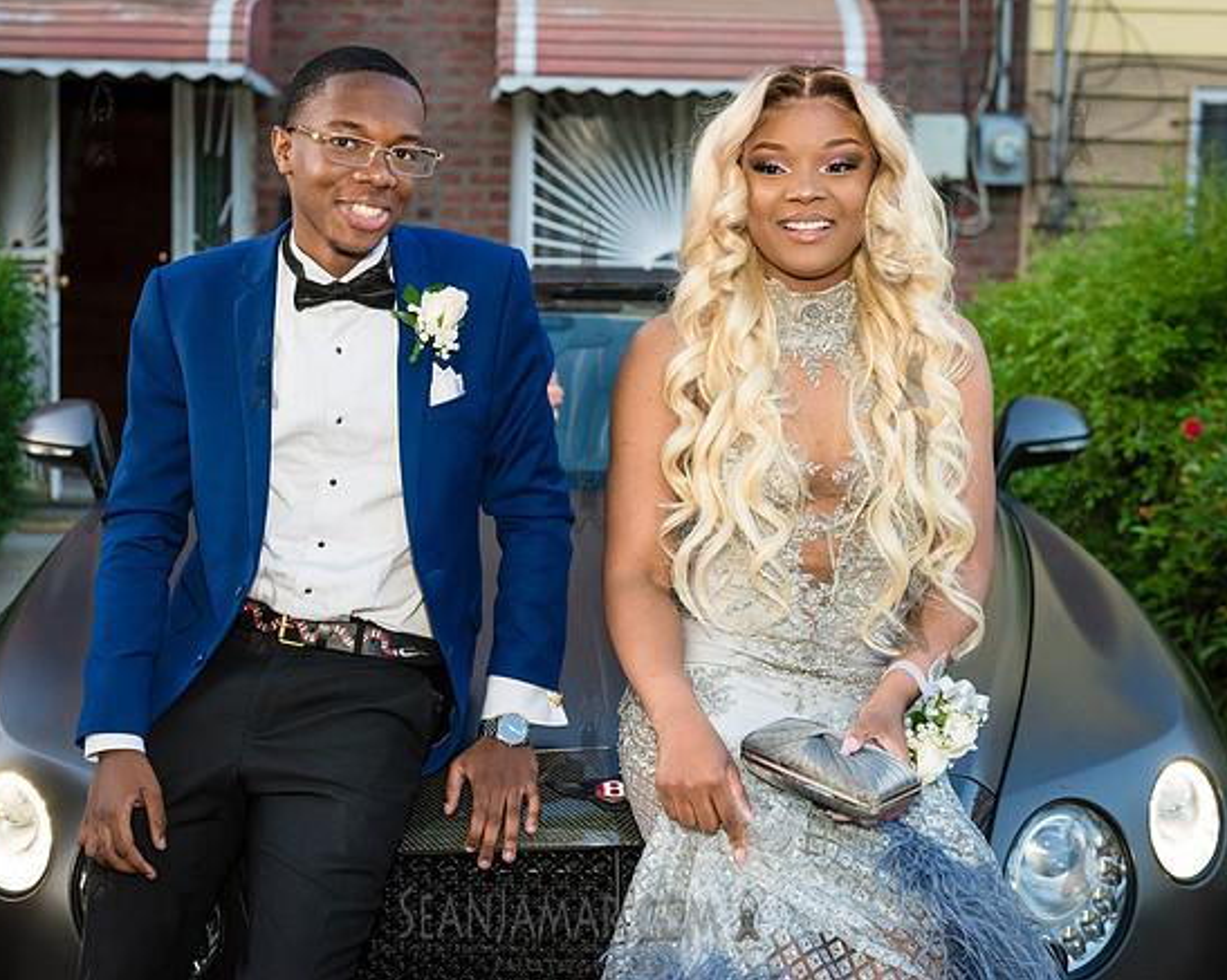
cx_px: 498
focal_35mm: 57
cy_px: 489
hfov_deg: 32.9
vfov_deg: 26.7
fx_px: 2069
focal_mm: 50
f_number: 4.5
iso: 2000
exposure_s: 1/320
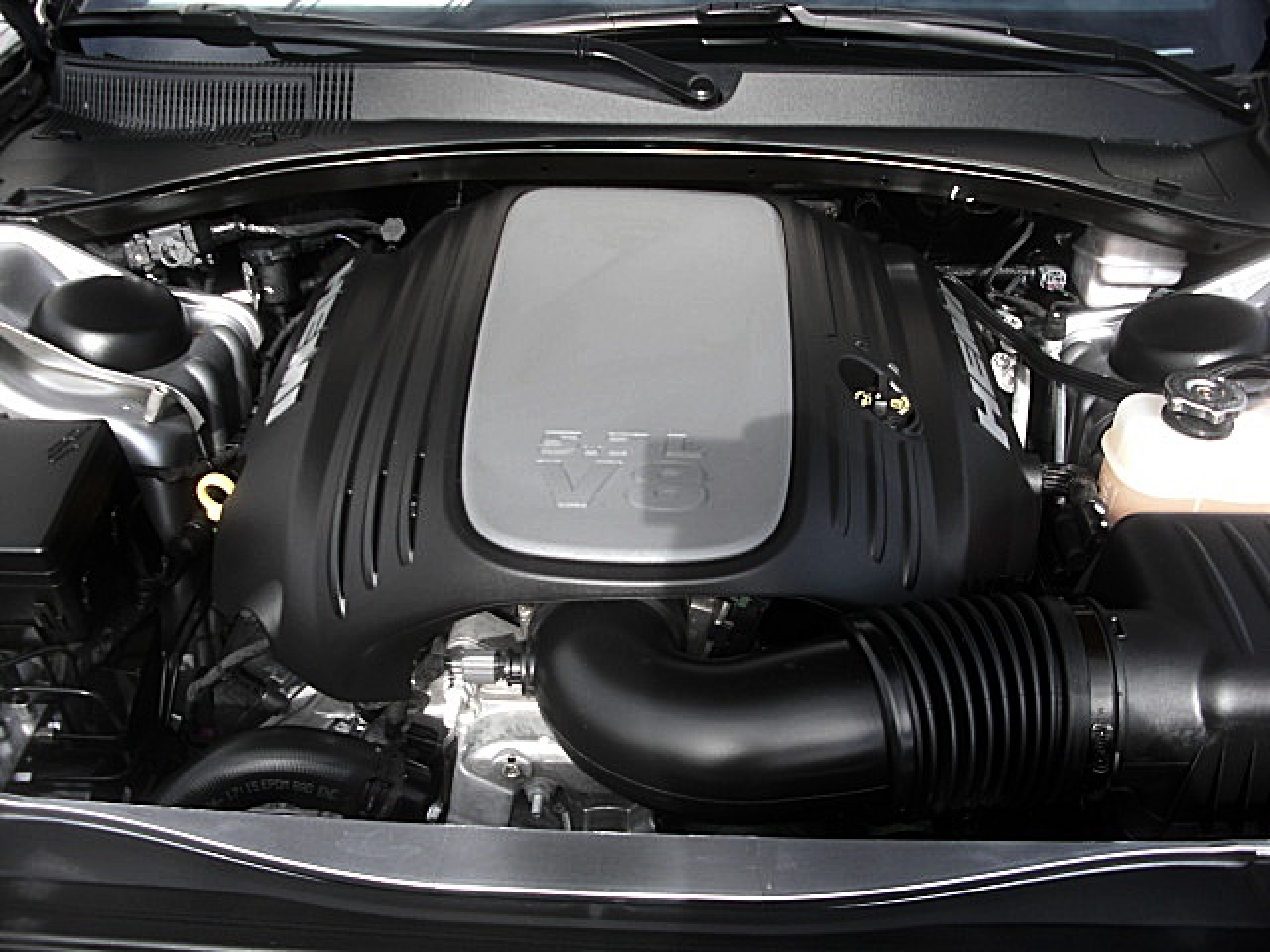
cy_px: 476
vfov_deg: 39.7
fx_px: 1321
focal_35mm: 36
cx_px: 635
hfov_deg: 51.4
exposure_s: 1/200
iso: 50
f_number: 2.8
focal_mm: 6.3
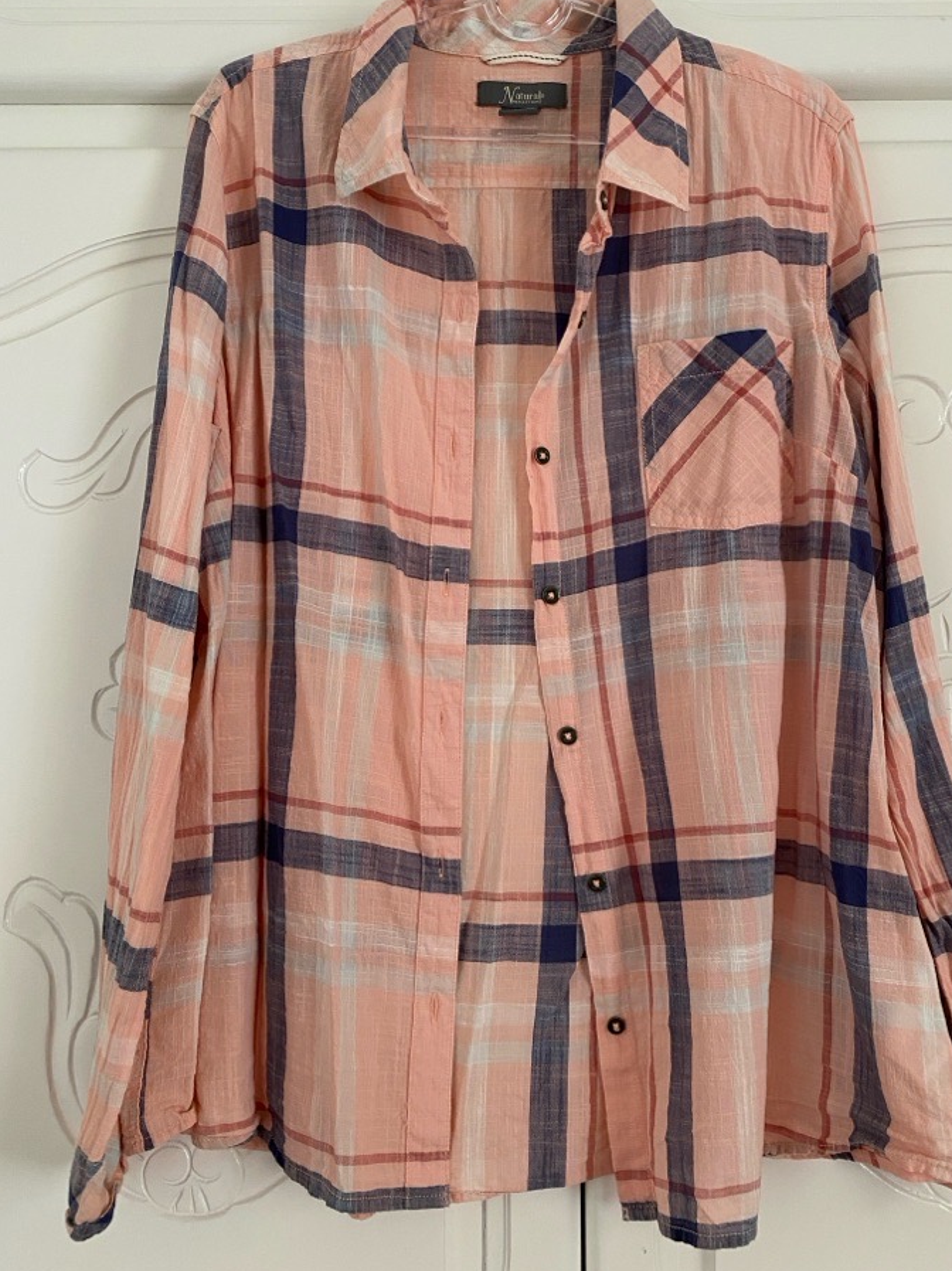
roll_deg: +0.5
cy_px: 604
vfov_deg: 61.6
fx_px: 1064
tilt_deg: +4.6
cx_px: 528
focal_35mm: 29
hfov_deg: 48.1
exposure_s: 1/60
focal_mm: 4.25
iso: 125
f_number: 1.8
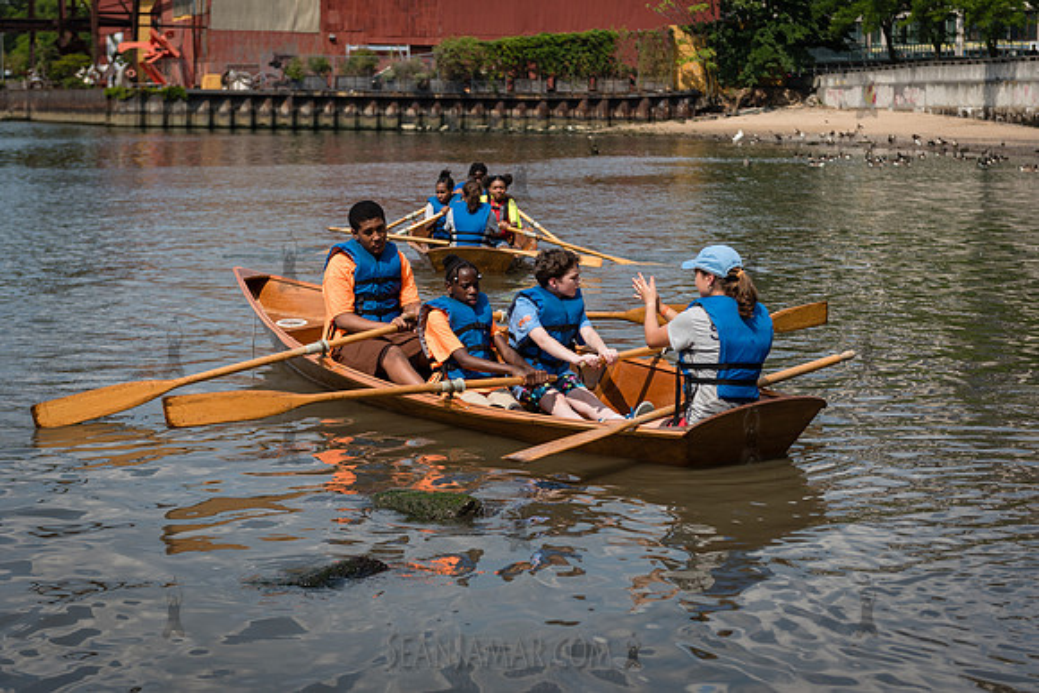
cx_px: 520
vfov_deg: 21.3
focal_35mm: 64
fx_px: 1840
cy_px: 346
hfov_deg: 31.5
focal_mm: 62
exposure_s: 1/1250
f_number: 3.5
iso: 100
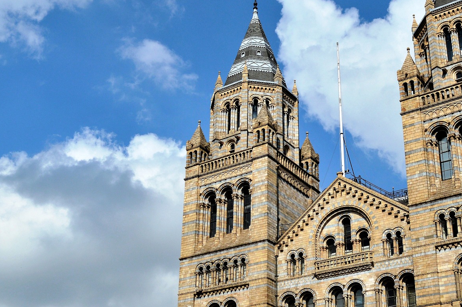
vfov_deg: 23.7
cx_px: 202
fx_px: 731
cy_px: 181
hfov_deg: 35.0
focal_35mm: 57
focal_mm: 20
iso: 100
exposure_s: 1/1250
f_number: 6.3
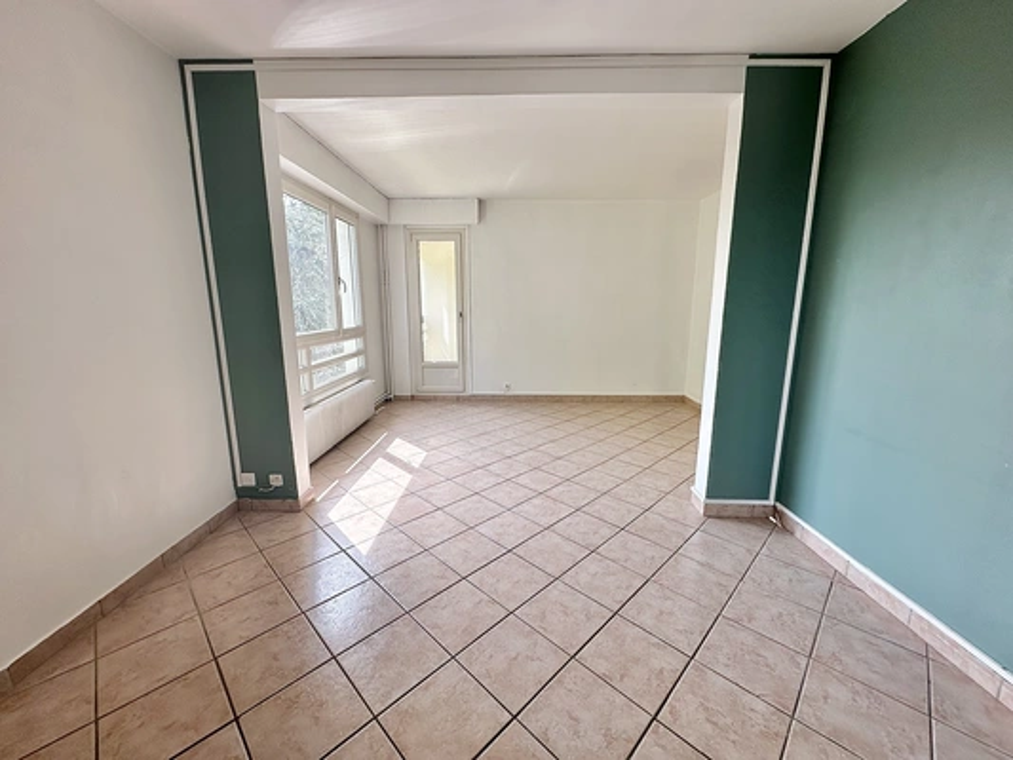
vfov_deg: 85.7
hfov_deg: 102.1
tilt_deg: -9.8
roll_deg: +0.0
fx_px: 410
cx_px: 506
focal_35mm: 14
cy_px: 380
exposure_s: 1/212
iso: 40
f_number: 2.2
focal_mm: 2.22
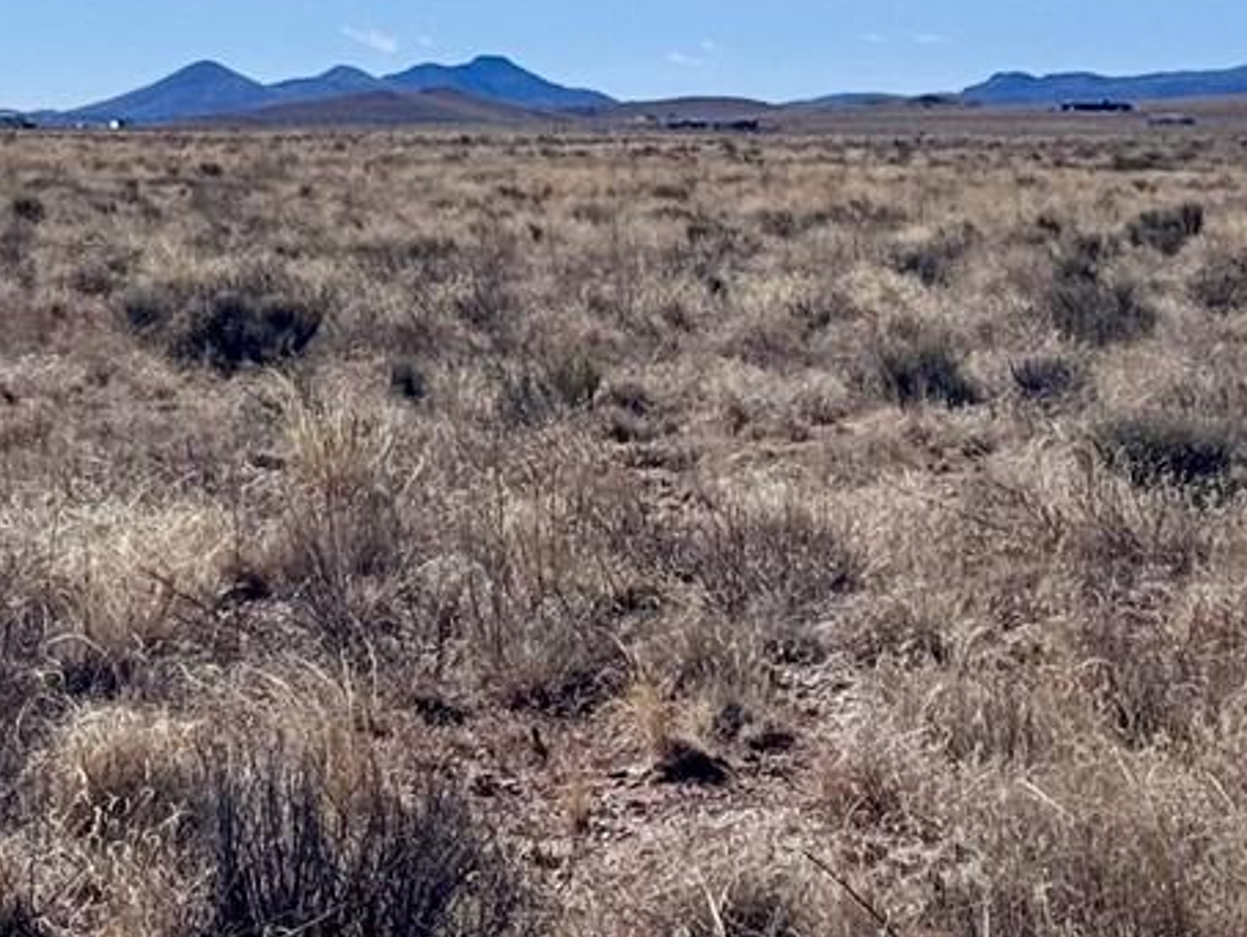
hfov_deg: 11.3
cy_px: -63
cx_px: -574
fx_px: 6091
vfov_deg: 8.7
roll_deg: -0.2
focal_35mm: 169
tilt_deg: +1.2
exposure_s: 1/12500
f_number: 1.78
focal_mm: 6.76
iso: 80
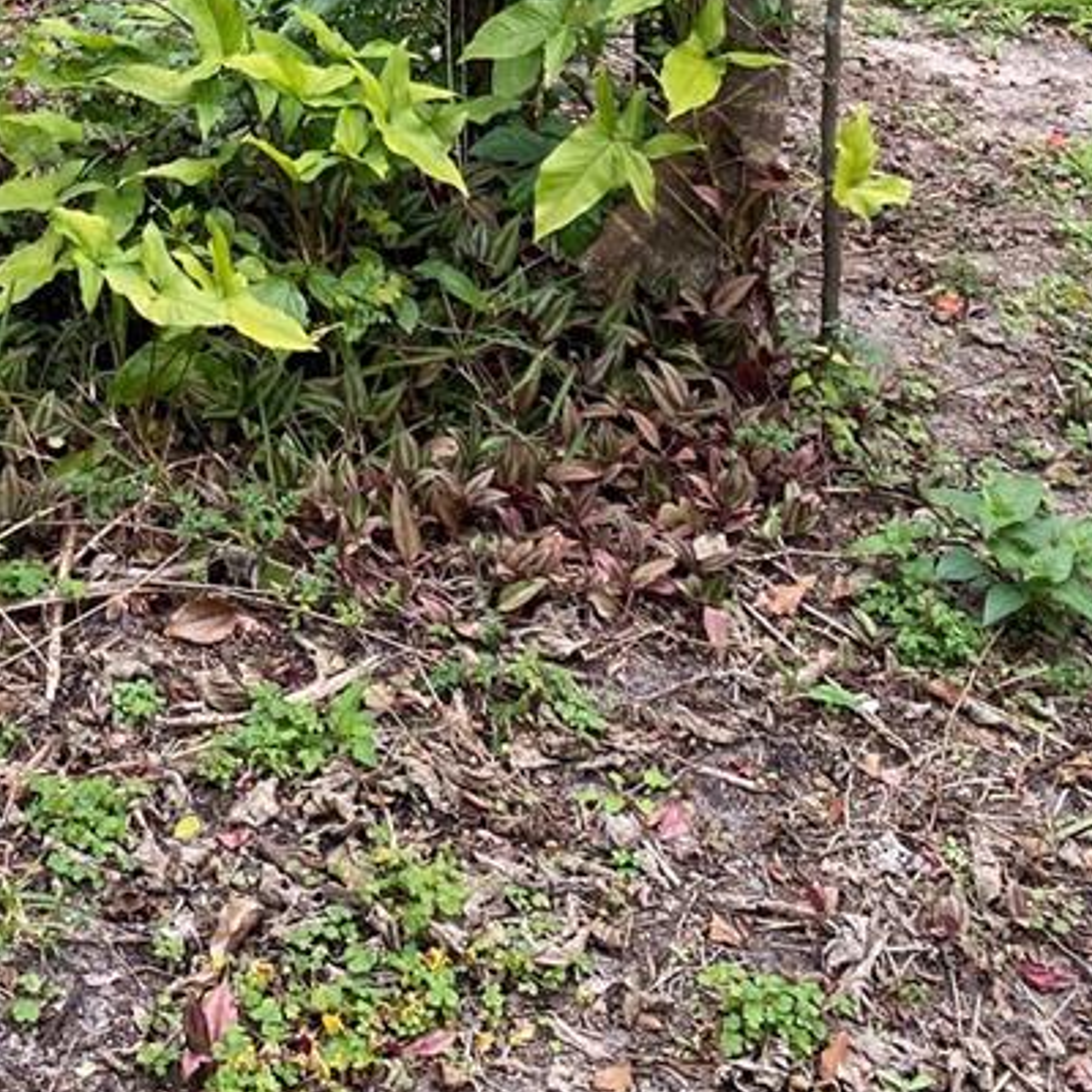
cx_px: 218
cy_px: -358
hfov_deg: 24.6
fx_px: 2463
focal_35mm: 69
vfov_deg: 22.2
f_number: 1.8
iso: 32
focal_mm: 4.25
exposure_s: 1/279
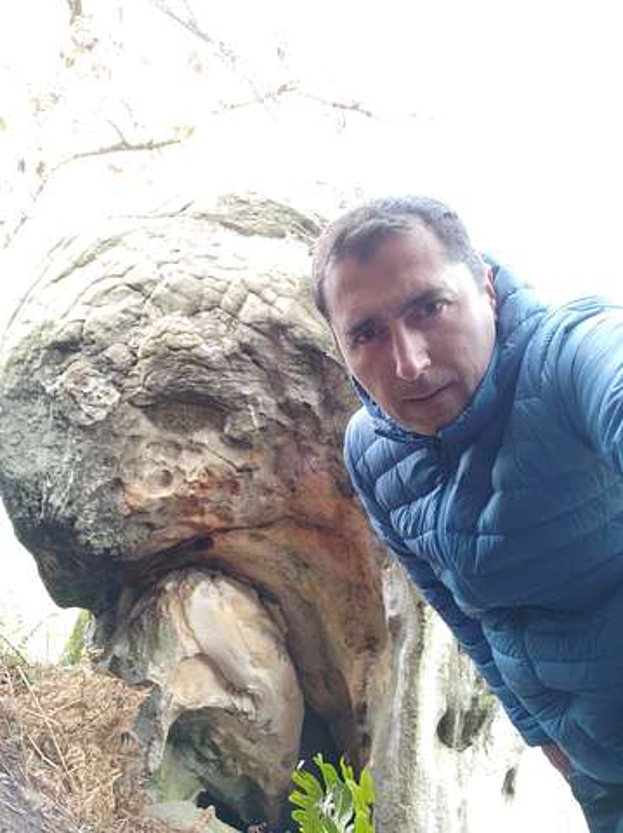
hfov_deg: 71.5
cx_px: 312
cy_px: 416
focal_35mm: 18
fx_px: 433
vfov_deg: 87.8
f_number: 2.2
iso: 207
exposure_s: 1/50
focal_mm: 3.52
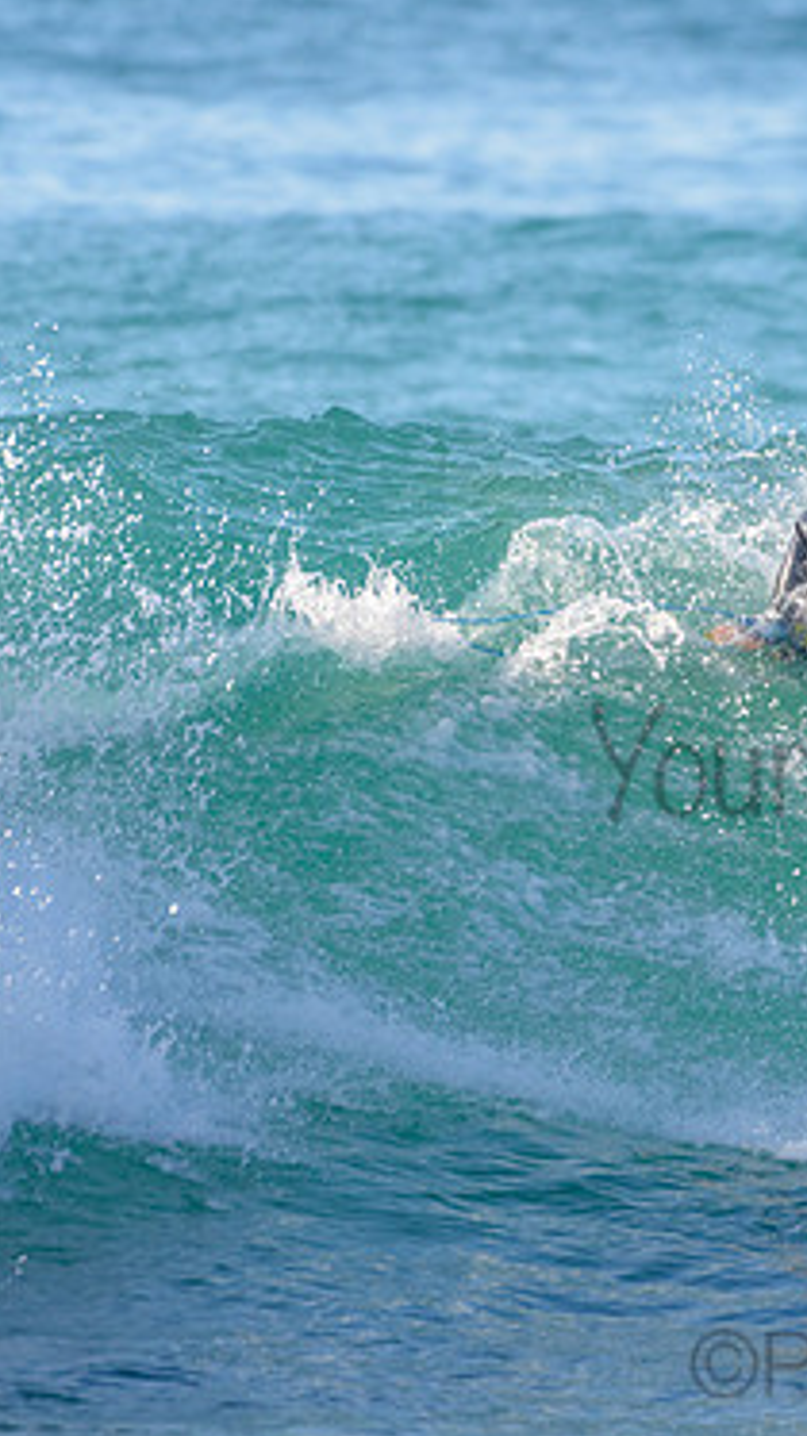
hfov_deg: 1.2
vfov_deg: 2.2
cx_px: 1025
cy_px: 561
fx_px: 37941
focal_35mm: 996
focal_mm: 500
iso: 560
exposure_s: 1/2000
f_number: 5.6
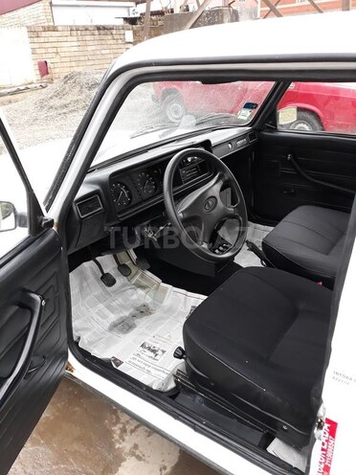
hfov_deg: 51.4
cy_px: 238
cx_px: 178
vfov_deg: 65.3
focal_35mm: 27
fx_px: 370
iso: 160
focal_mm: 3.71
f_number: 1.7
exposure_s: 1/50
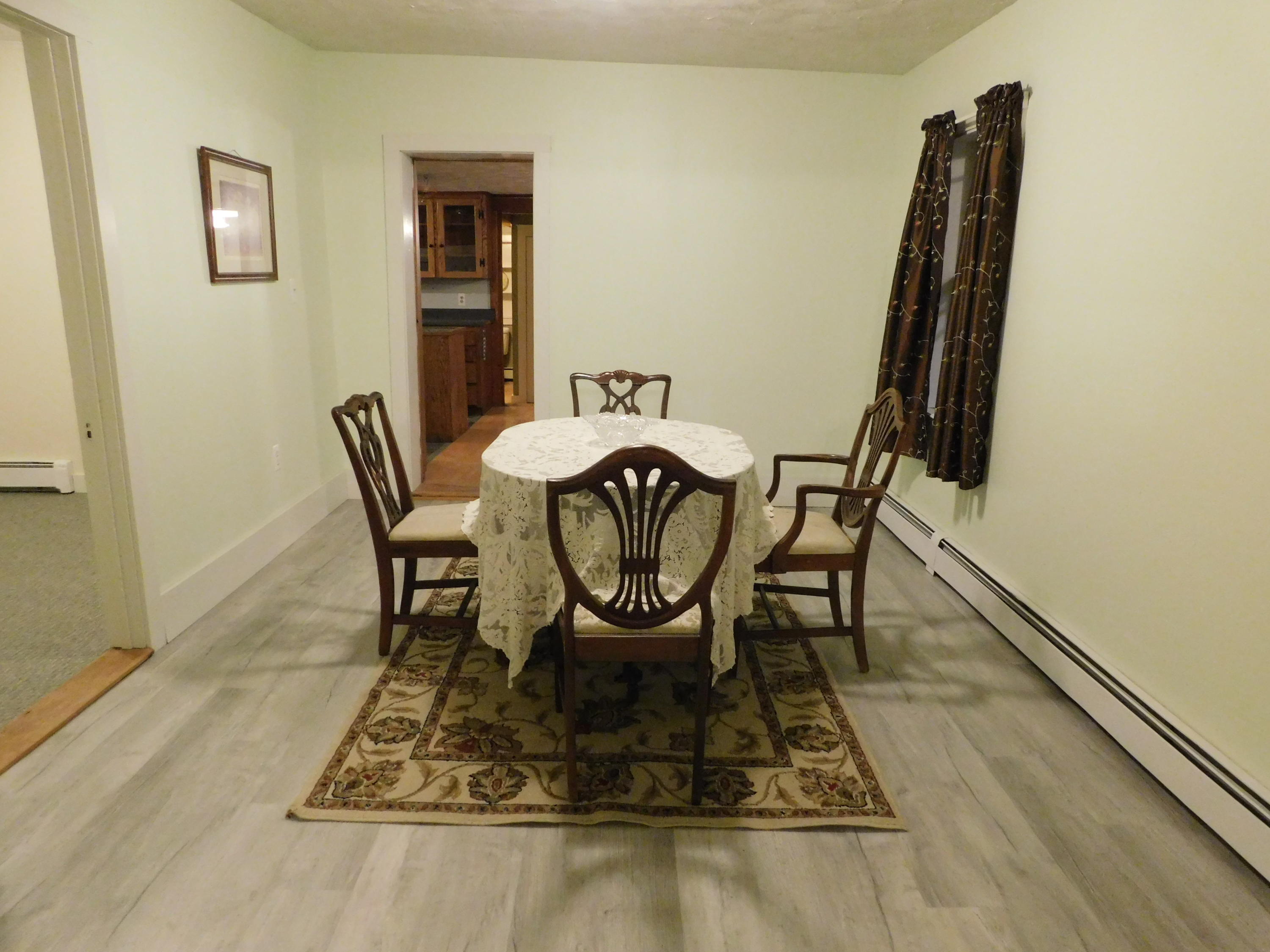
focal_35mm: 23
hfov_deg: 73.9
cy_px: 476
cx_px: 635
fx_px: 844
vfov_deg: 58.9
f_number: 3
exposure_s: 1/25
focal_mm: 4
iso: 800
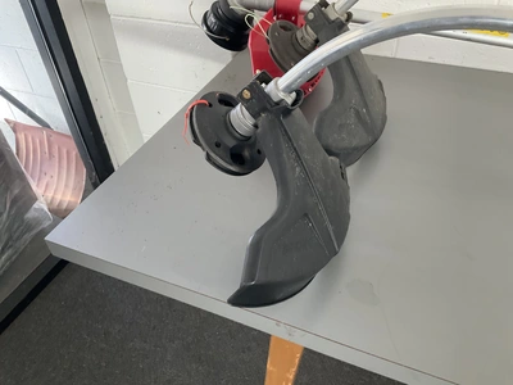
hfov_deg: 61.7
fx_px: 430
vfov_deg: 48.2
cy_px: 192
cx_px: 256
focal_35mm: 29
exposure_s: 1/60
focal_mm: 3
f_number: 1.8
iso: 200
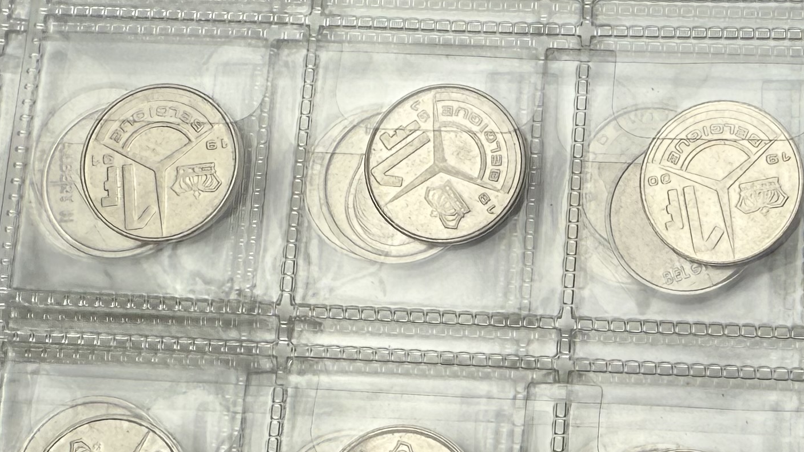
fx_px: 1599
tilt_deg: -75.8
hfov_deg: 27.0
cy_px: 76
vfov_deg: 16.0
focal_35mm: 75
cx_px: 754
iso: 40
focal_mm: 2.22
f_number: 2.2
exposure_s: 1/358
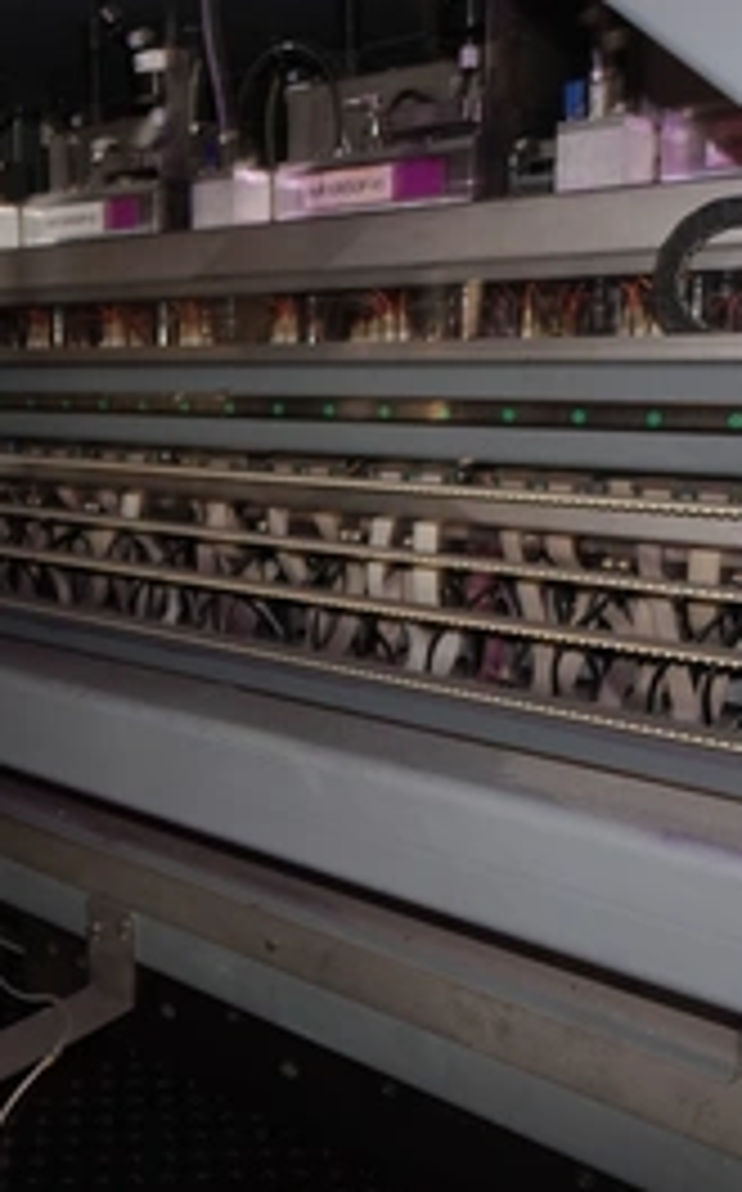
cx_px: 234
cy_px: 596
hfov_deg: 34.0
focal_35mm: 37
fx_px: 1200
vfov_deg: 52.8
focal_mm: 8.8
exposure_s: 1/4
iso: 500
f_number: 1.8
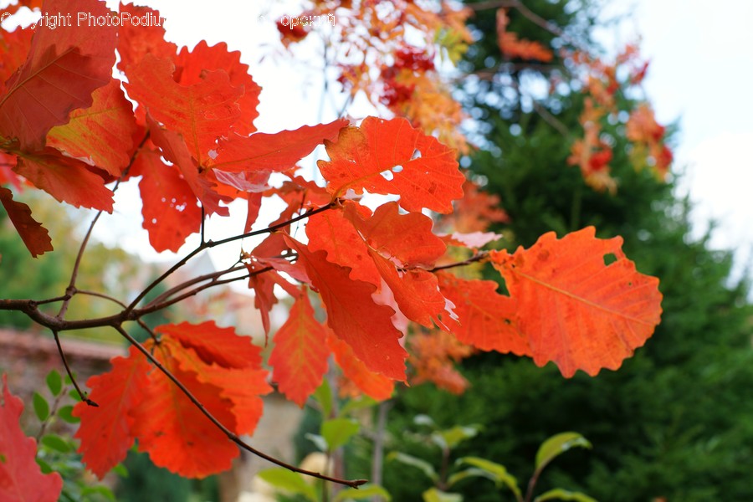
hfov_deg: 39.6
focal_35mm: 50
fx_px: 1046
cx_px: 376
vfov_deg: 27.0
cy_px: 251
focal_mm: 50
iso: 200
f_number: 4.5
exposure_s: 1/250
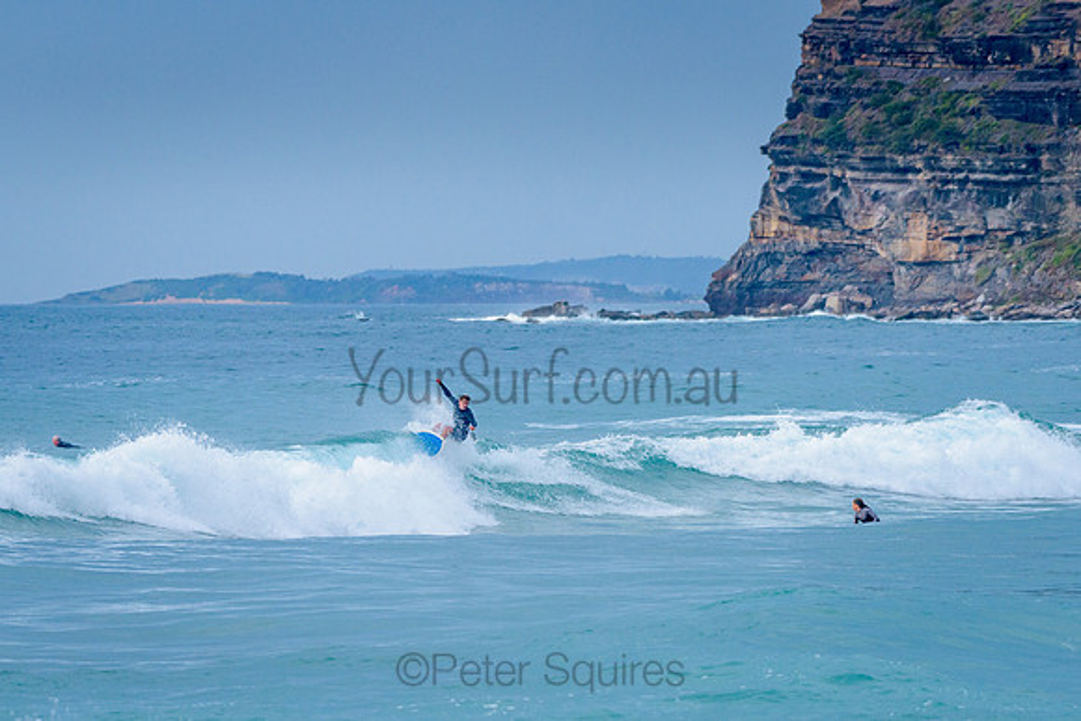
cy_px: 406
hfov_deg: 8.4
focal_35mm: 245
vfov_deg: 5.6
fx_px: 7360
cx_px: 461
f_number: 5.6
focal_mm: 200
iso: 450
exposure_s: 1/2000
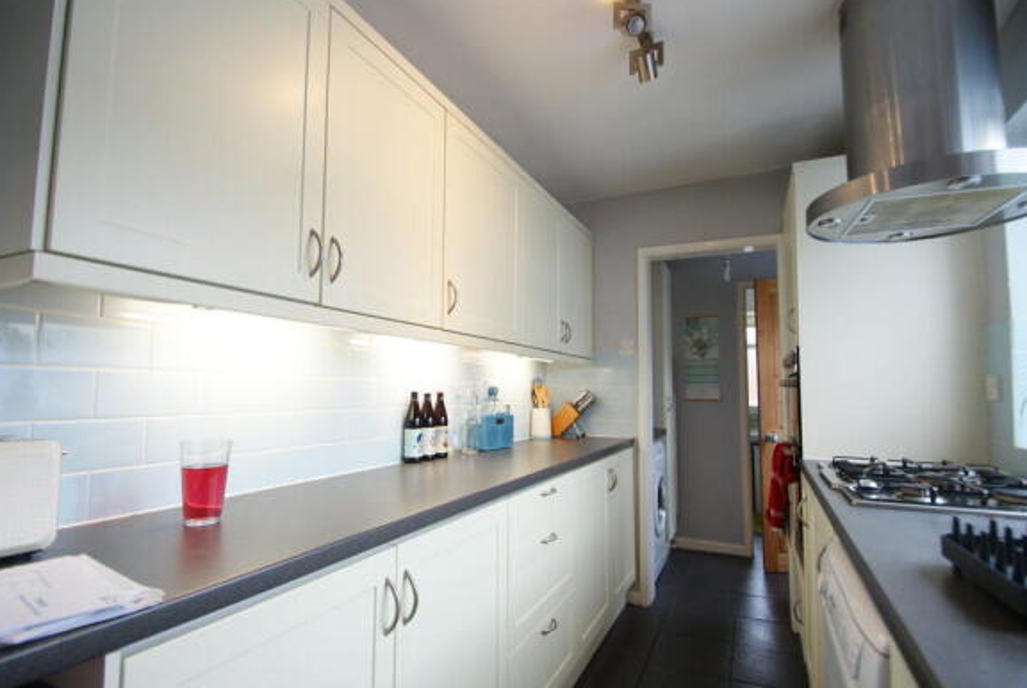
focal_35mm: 17
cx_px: 530
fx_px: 486
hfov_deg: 93.2
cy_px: 336
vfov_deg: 70.6
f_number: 3.5
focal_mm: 10
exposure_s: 1/30
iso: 320
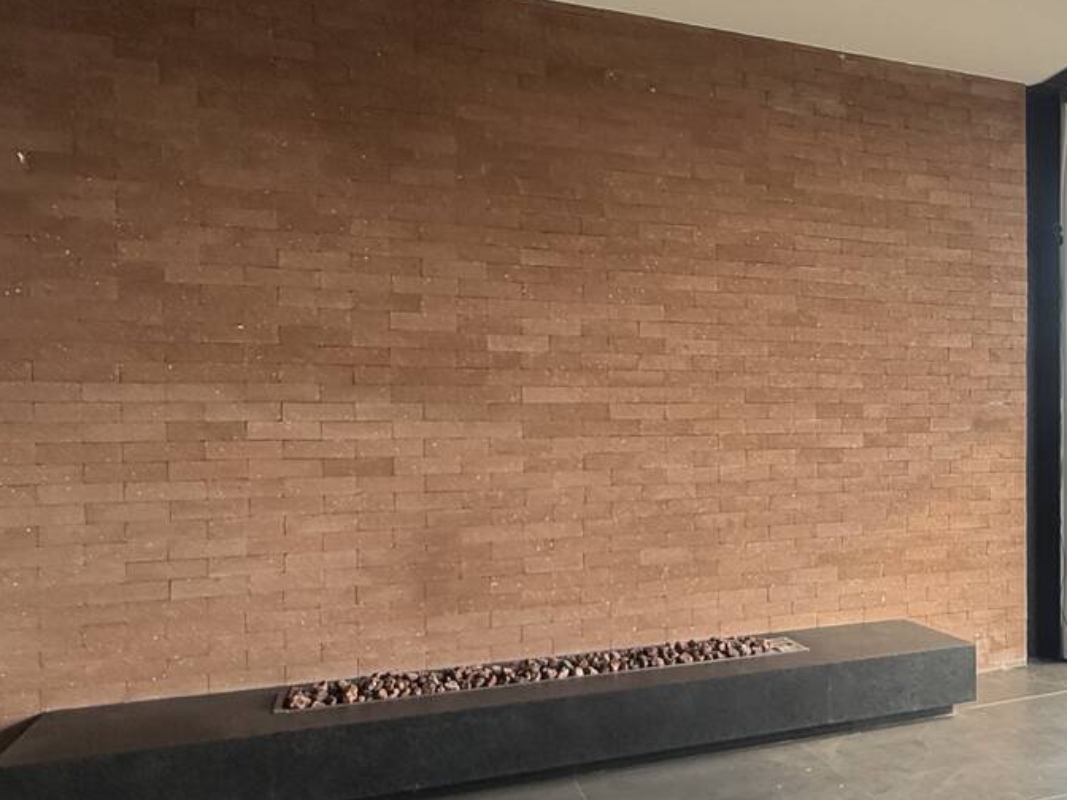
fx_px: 925
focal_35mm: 30
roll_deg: -2.1
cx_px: 759
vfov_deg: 46.7
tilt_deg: +3.0
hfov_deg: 57.8
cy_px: 443
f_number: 2.2
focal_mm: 2.22
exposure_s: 1/116
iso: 64
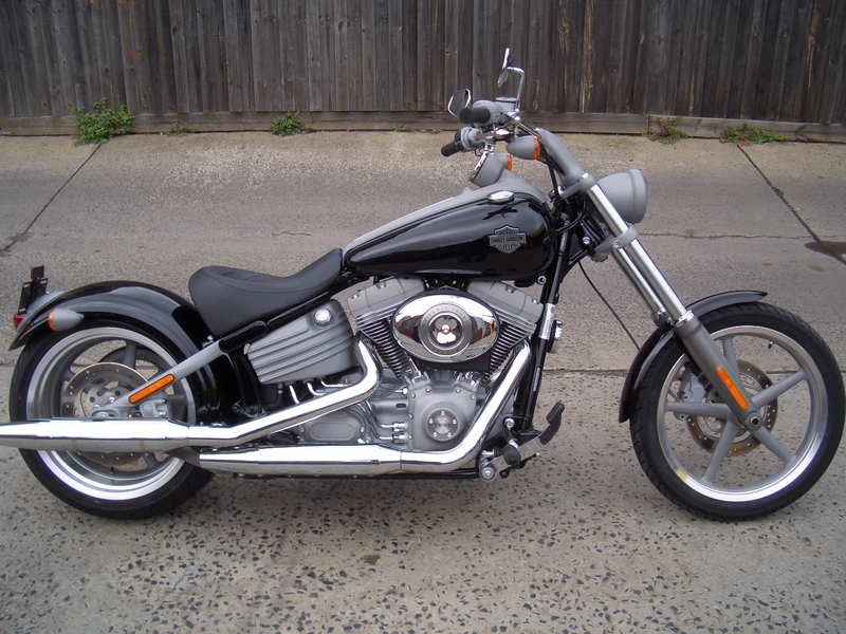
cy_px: 317
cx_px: 423
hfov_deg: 52.6
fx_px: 855
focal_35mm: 35
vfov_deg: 40.7
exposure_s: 1/160
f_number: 2.6
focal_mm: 5.8
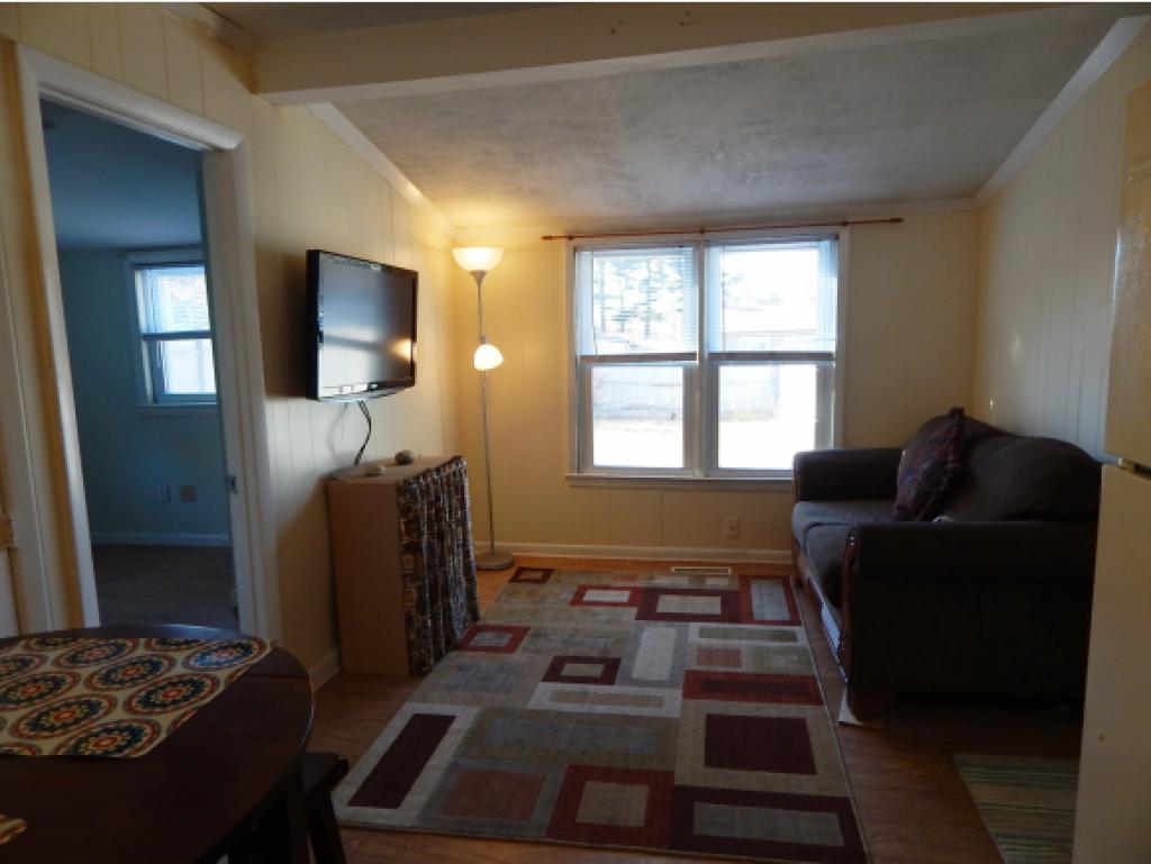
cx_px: 576
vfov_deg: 61.1
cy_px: 432
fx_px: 732
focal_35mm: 22
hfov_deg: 76.4
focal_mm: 4
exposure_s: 1/40
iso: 125
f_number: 3
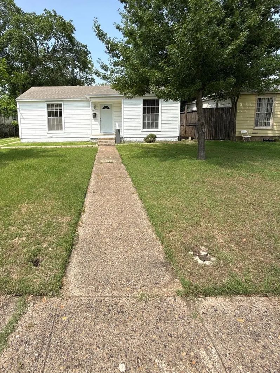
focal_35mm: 18
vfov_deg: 86.7
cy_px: 150
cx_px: 101
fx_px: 194
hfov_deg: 70.1
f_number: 2.2
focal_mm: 2.22
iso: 50
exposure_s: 1/1211
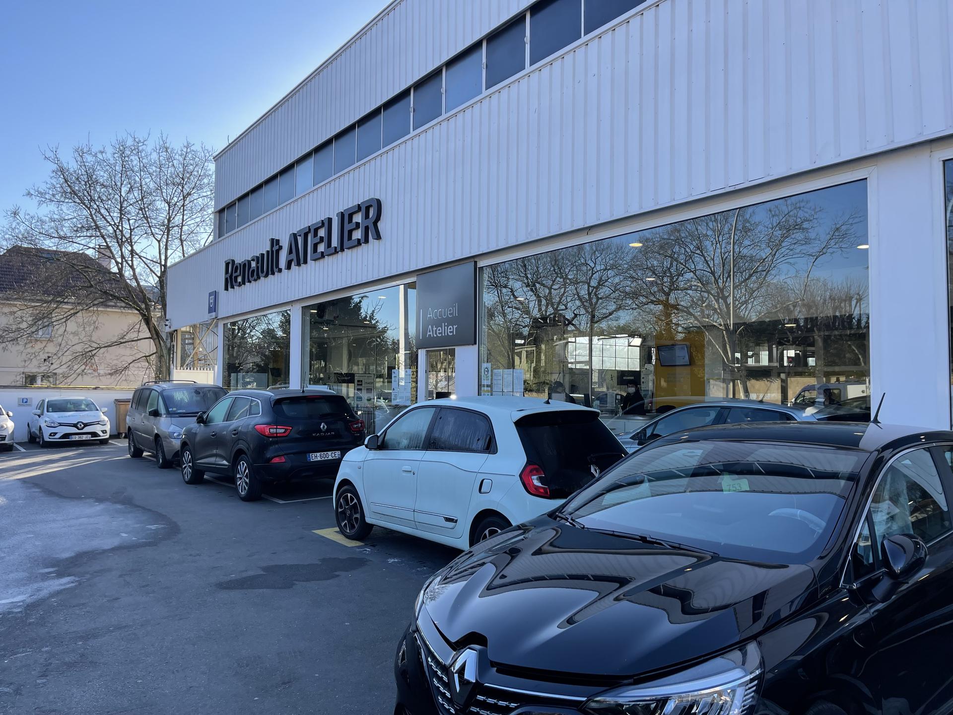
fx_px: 716
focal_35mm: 26
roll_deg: -1.9
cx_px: 476
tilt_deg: +1.9
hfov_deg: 67.3
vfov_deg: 53.1
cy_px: 358
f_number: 1.6
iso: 32
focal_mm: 5.1
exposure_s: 1/861
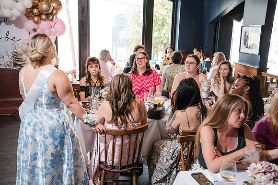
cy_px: 92
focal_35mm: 38
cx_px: 139
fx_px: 293
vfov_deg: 35.1
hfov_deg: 50.7
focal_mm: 38
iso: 2000
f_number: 4
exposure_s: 1/250
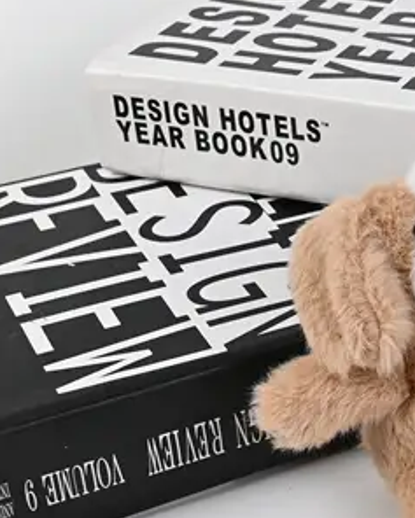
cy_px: 278
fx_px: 1458
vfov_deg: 20.2
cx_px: 648
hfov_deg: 14.9
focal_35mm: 95
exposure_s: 1/125
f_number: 16
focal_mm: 40
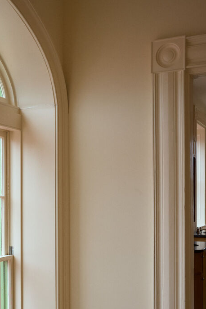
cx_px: 48
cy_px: 210
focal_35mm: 56
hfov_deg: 23.9
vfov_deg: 35.2
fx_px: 481
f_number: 6.3
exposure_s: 1/200
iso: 800
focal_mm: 35
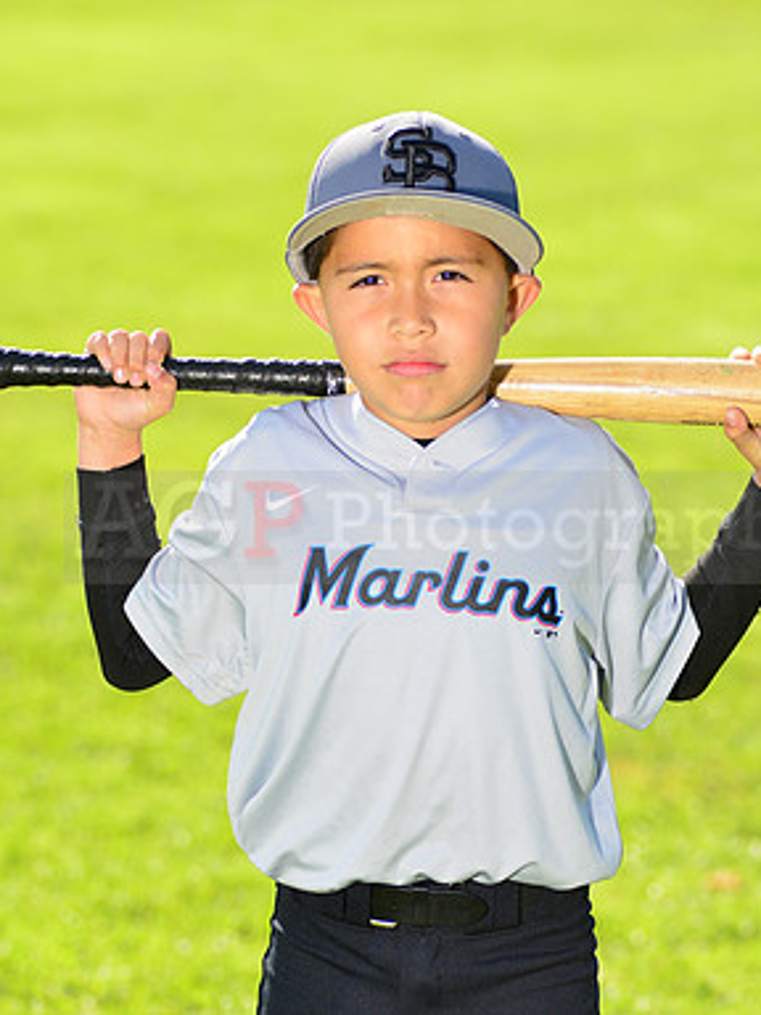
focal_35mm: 196
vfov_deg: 10.1
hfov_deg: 7.6
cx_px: 507
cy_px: 506
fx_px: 5745
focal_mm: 135
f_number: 5
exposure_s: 1/250
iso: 100
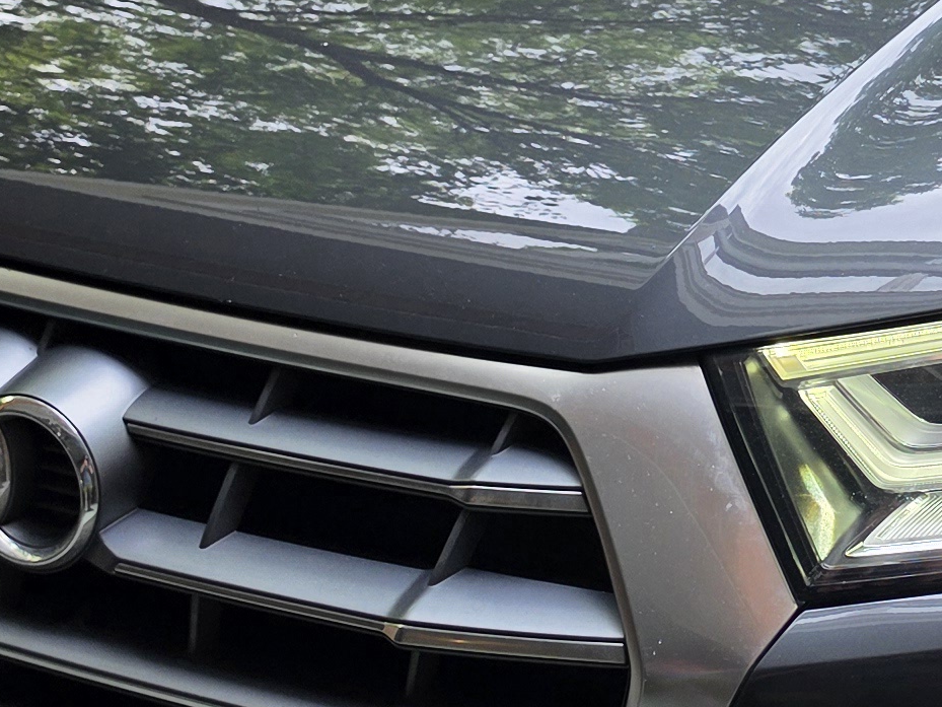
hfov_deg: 19.3
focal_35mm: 99
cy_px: 38
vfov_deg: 14.7
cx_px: 950
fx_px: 2694
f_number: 1.4
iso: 12
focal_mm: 6.5
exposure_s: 1/95.2
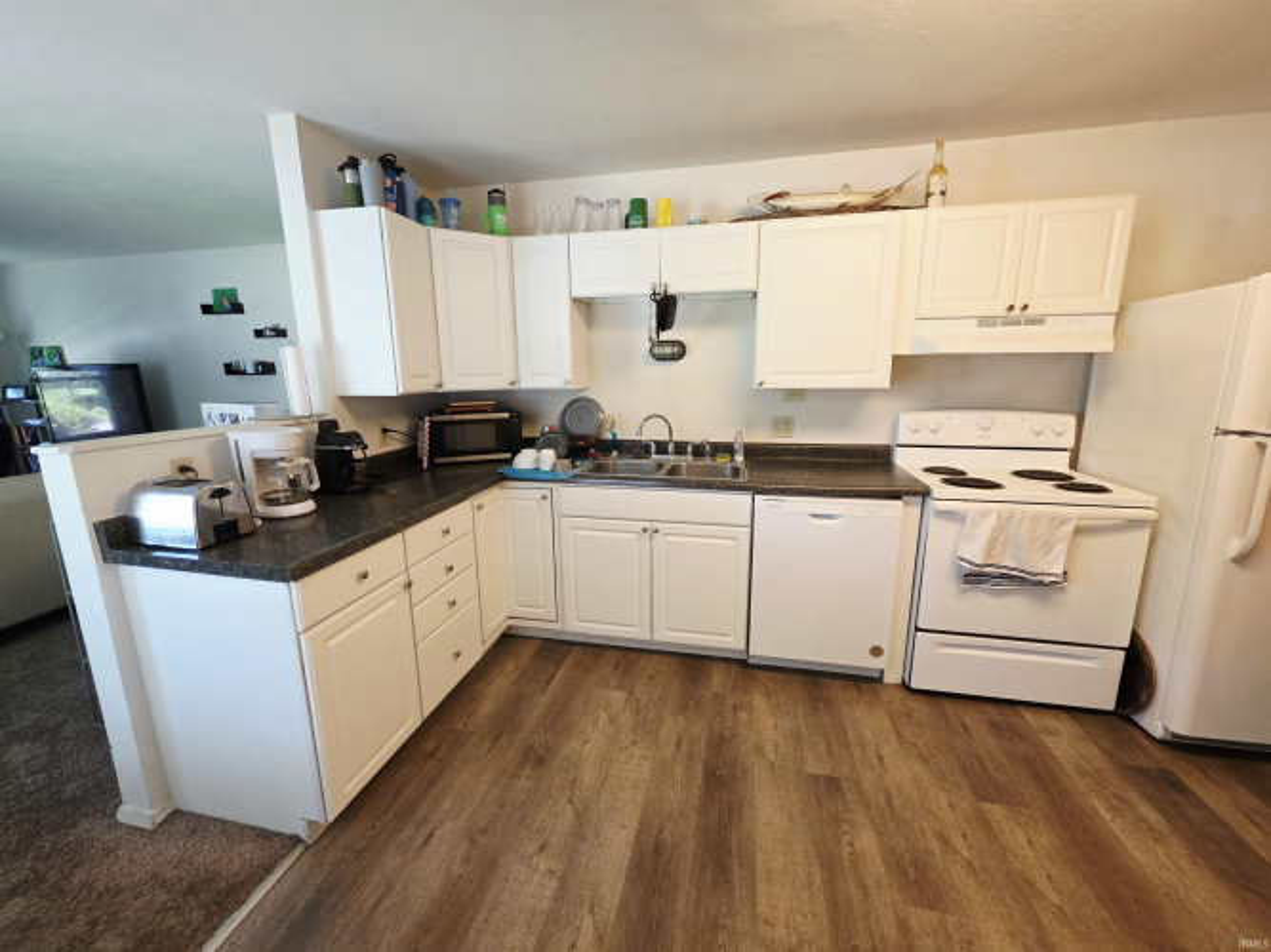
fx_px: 477
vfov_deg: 89.9
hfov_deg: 106.2
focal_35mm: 13
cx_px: 636
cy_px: 476
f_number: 1.9
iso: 250
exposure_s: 1/120
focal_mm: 2.2
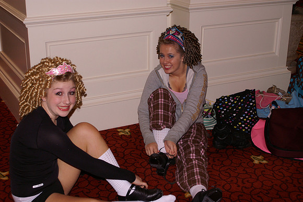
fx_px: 442
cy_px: 101
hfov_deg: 37.9
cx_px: 152
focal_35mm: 52
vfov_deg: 25.7
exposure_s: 1/60
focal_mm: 35
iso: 400
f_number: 5.6
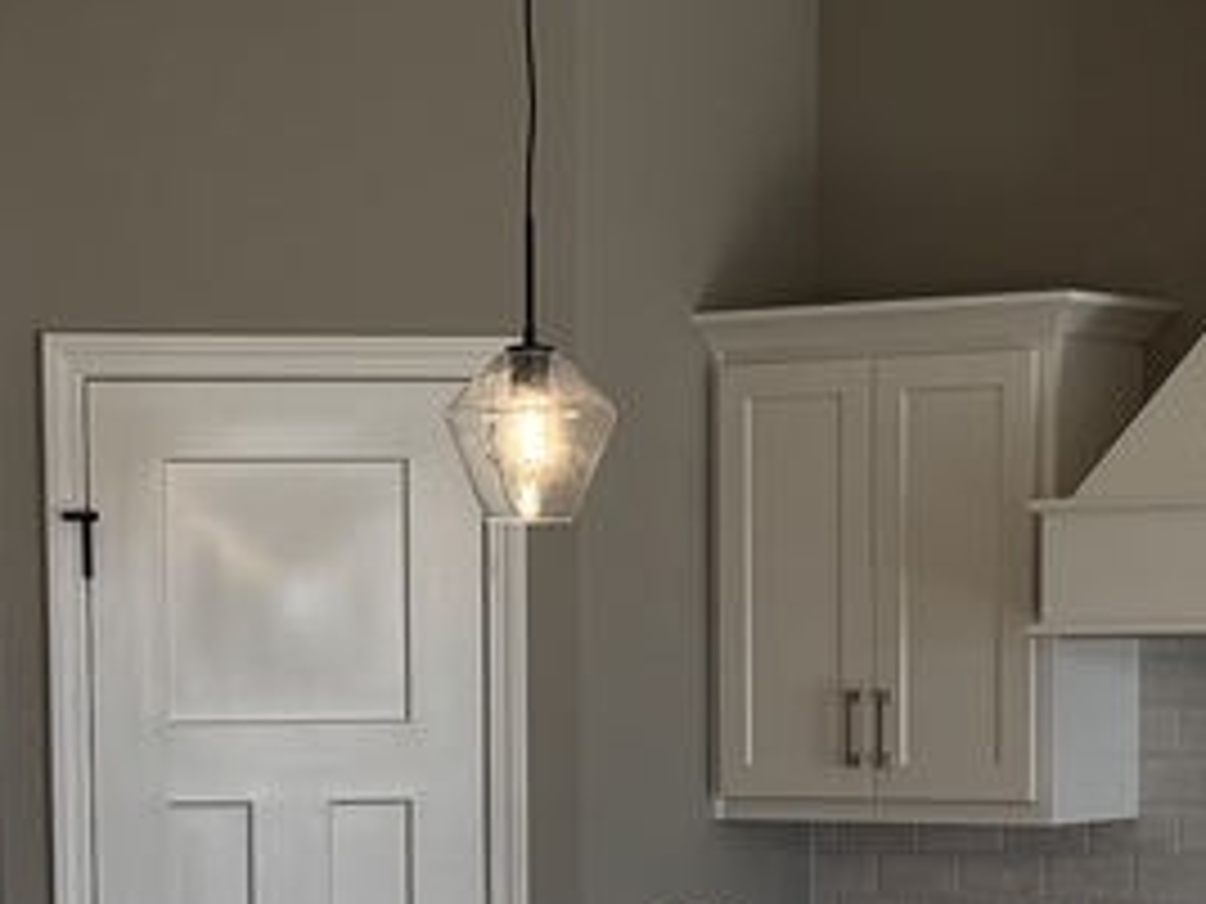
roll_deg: +0.3
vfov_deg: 11.3
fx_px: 4494
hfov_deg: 15.3
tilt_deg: -5.5
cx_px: 428
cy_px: 1088
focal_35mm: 129
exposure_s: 1/201
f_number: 1.78
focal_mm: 6.76
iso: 64
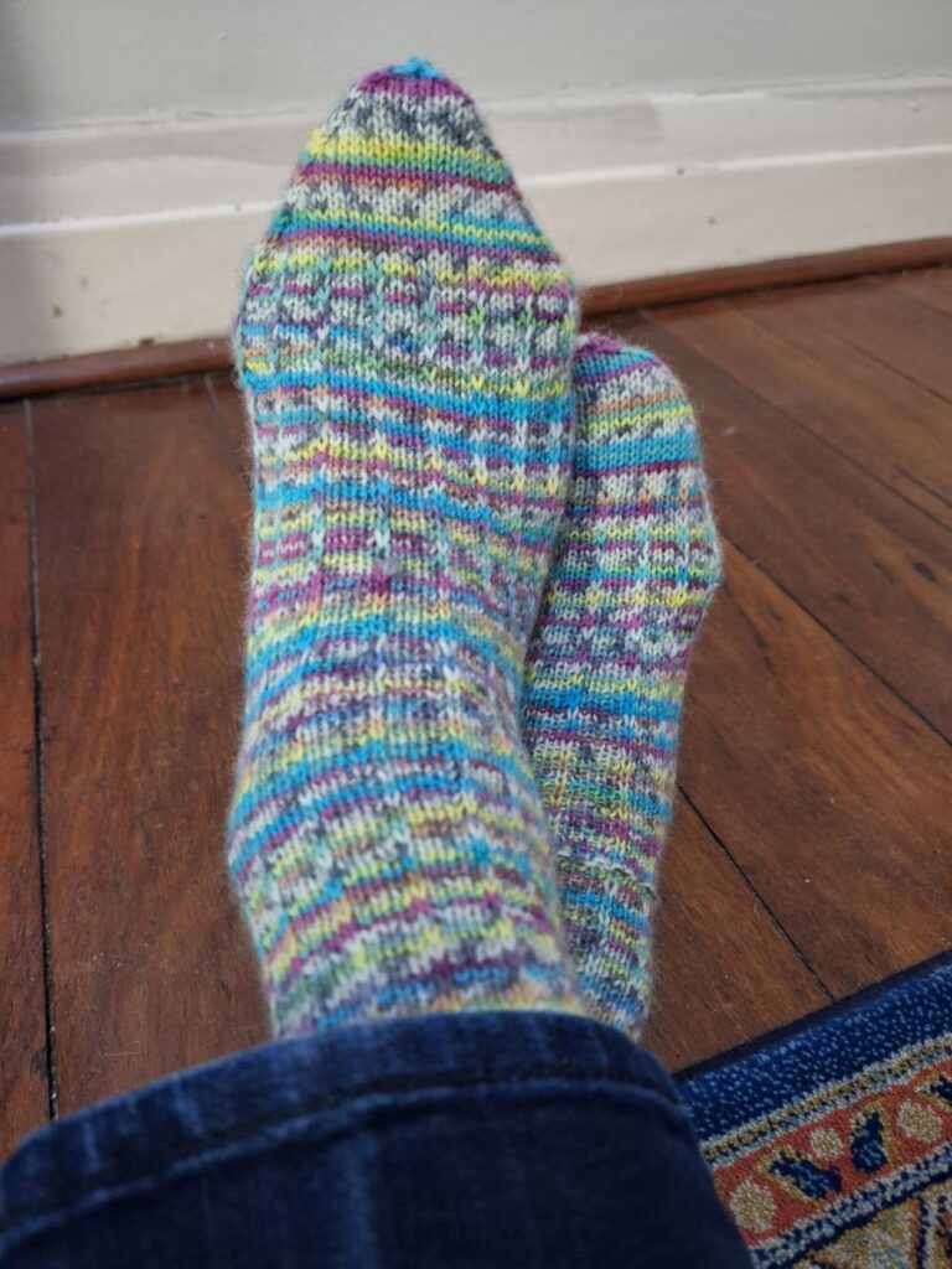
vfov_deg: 73.9
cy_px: 634
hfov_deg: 58.9
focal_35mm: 23
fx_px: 843
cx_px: 476
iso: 640
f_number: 1.8
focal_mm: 5.54
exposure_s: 1/20
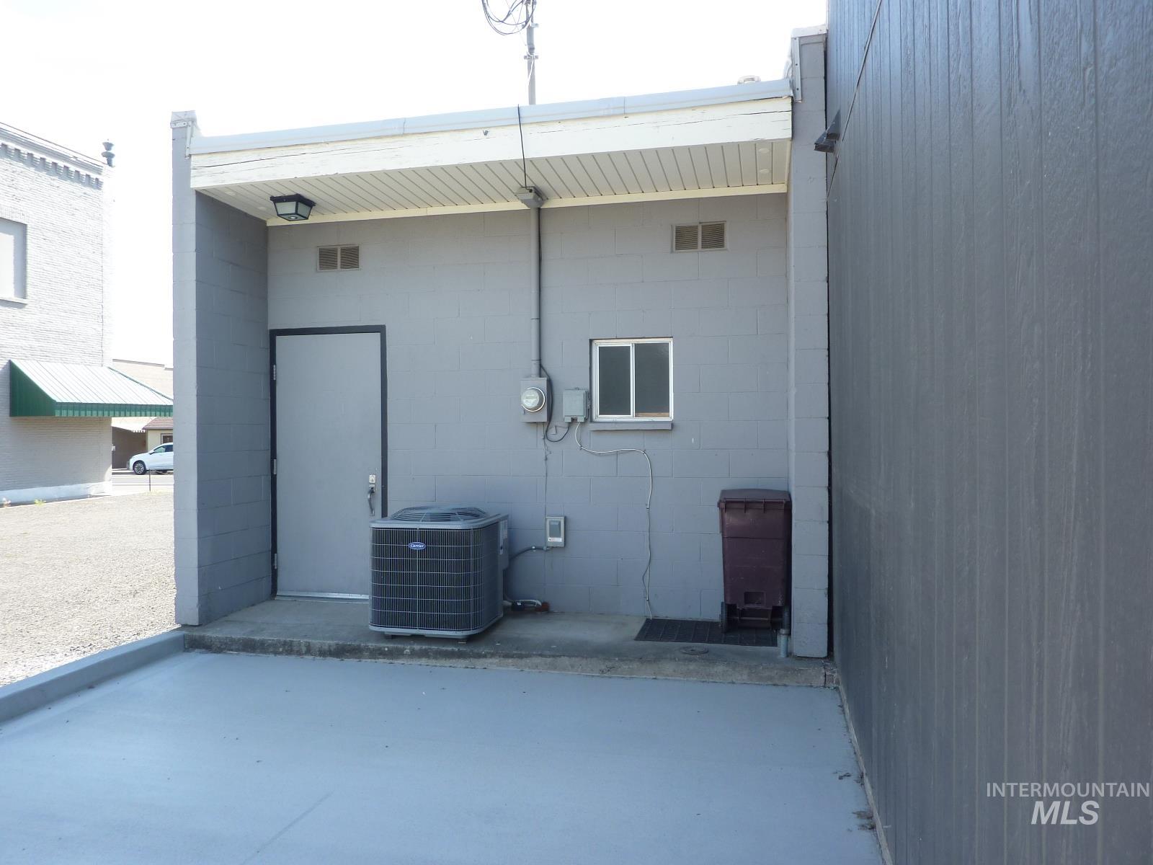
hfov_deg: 69.4
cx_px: 576
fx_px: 833
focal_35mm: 25
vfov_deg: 54.9
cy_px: 432
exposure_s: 1/125
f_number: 4
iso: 80
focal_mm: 4.1
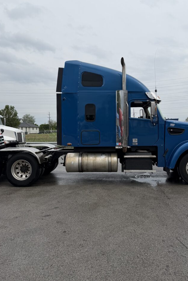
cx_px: 111
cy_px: 124
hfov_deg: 46.2
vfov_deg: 65.3
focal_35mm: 28
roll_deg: +2.0
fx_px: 219
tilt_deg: +1.9
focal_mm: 6.76
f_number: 1.78
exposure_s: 1/4405
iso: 80
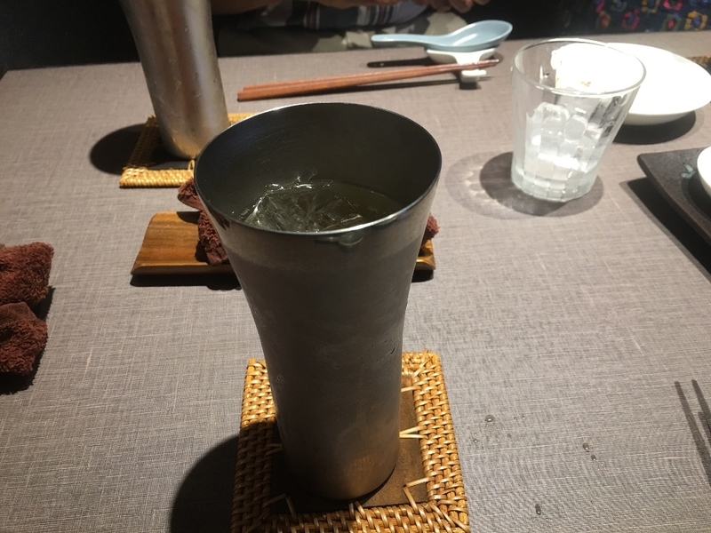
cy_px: 266
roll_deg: +0.6
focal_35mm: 29
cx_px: 356
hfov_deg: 61.7
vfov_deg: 48.2
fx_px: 596
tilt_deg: -41.3
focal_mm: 4.15
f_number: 2.2
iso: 40
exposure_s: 1/15
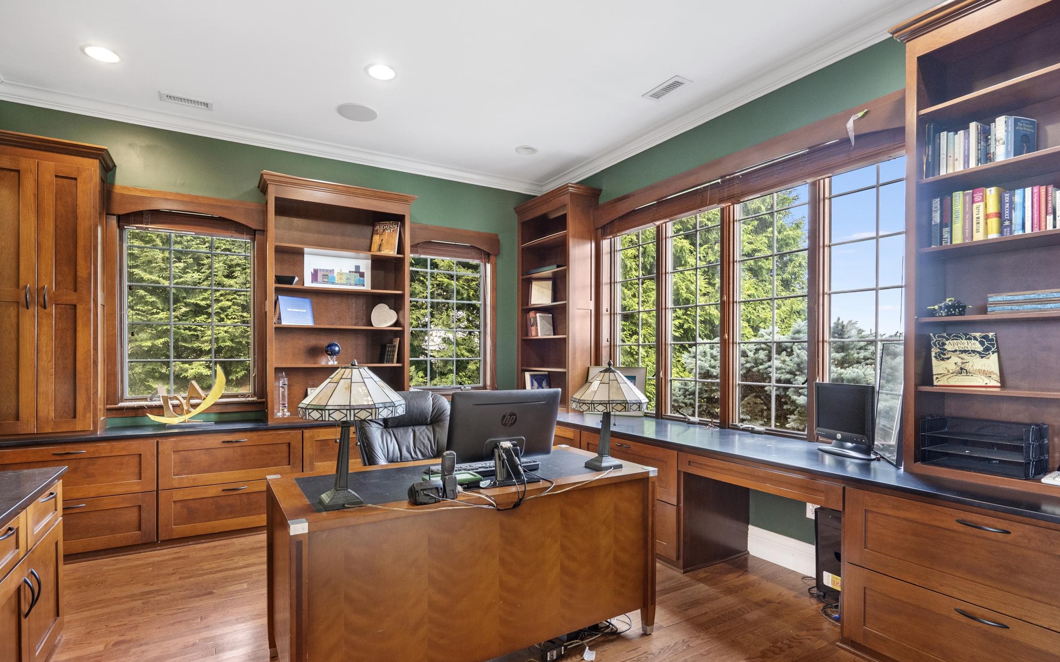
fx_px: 491
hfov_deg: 94.3
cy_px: 362
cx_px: 519
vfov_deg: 67.9
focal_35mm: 17
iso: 1250
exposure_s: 1/2
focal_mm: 16
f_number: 8
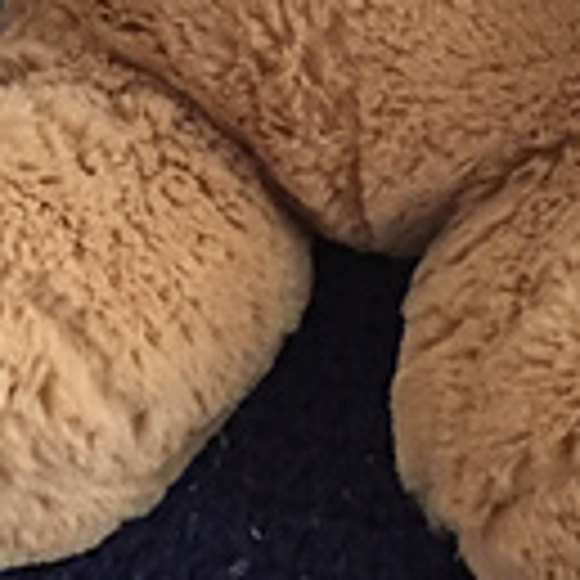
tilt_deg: -47.5
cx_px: 396
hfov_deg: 13.7
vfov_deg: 13.6
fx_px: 2407
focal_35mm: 127
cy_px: 4
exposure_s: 1/15
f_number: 2.2
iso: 320
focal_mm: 4.15
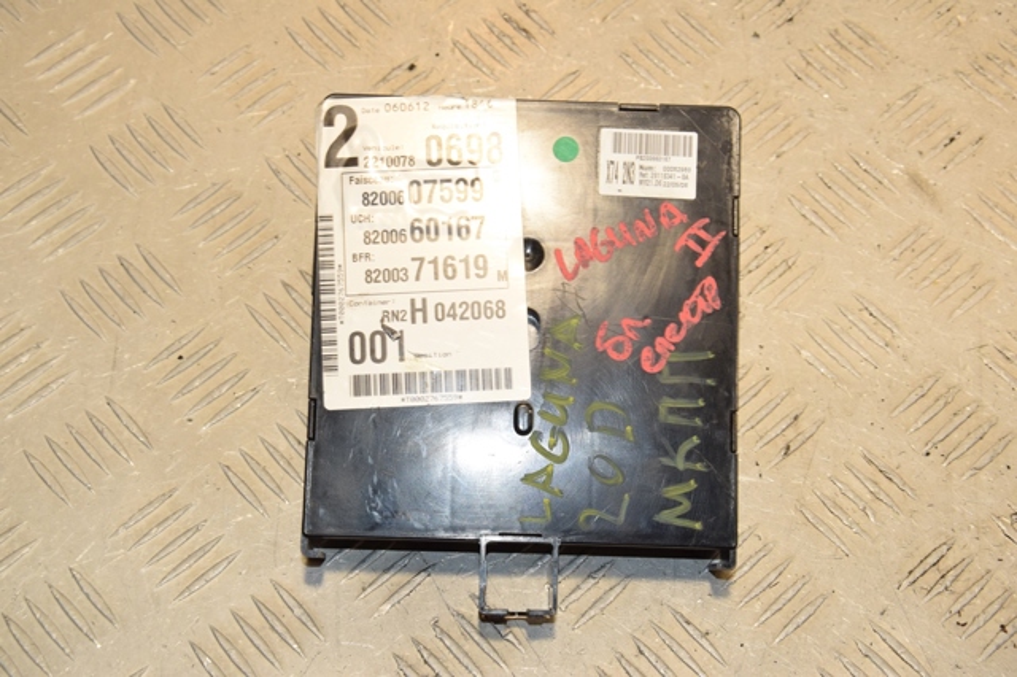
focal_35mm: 63
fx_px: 1779
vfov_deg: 21.5
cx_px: 508
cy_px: 338
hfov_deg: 31.9
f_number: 10
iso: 800
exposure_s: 1/200
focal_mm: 42
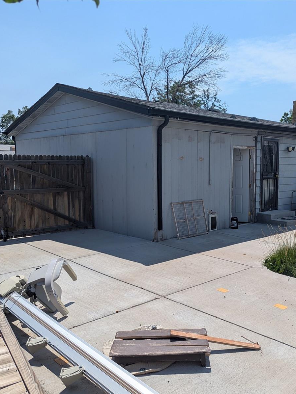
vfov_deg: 56.8
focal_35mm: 32
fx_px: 365
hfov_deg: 43.4
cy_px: 197
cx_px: 203
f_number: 1.85
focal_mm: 6.81
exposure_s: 1/3145
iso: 47
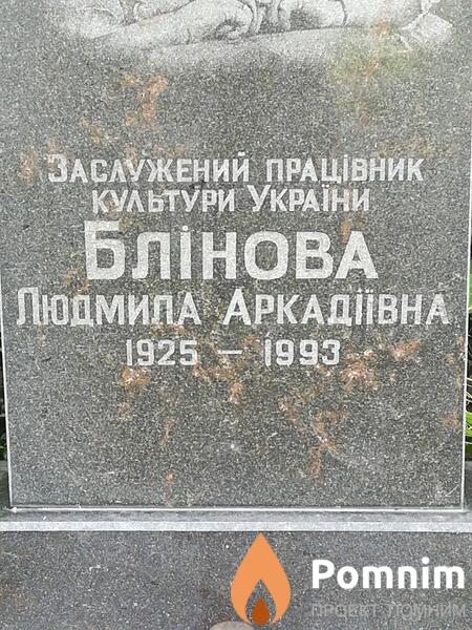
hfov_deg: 17.4
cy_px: 315
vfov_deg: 23.0
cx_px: 236
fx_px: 1545
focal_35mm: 85
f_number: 2.2
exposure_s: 1/60
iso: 80
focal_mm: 3.83
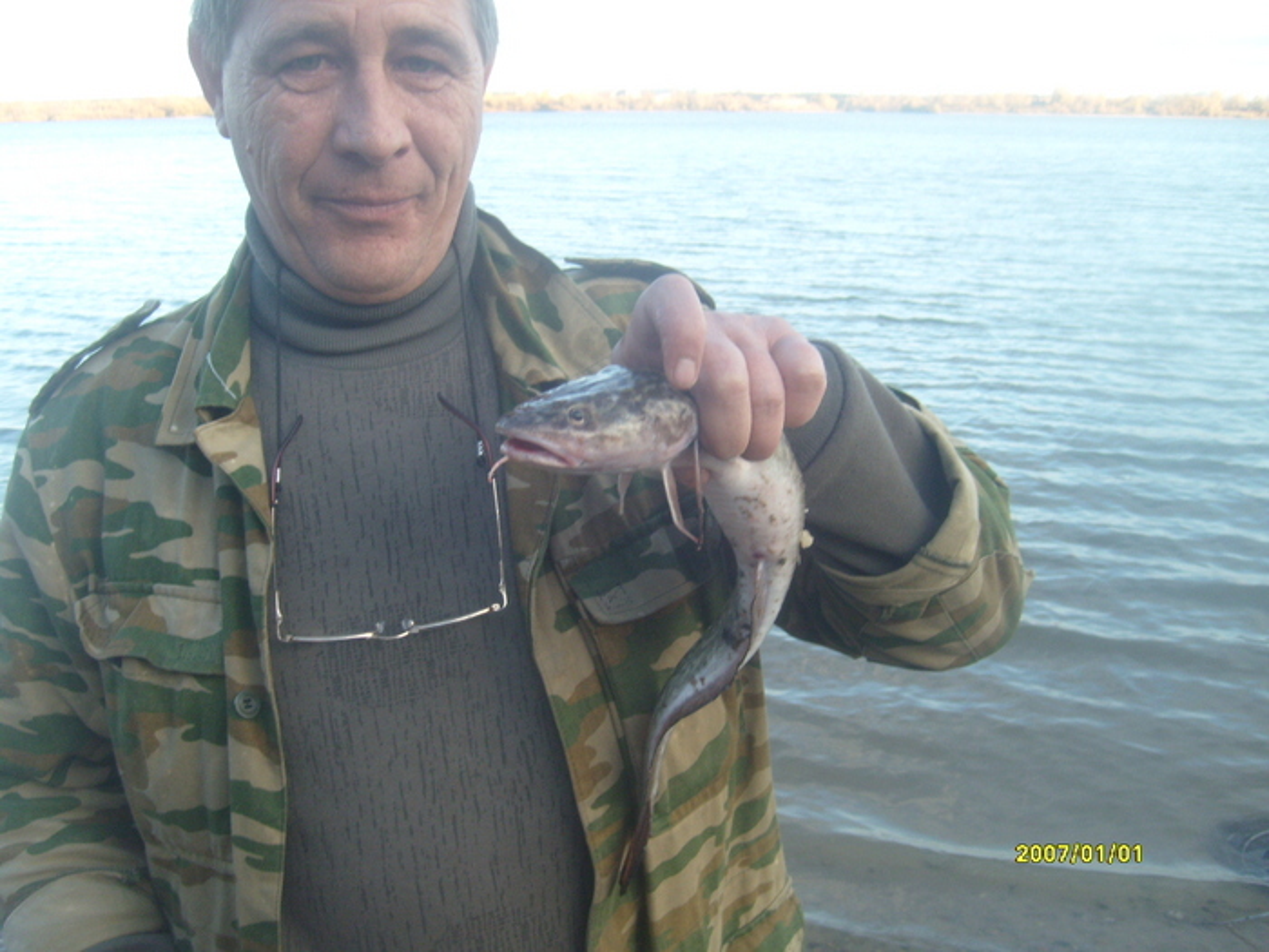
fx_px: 1283
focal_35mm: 35
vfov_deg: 40.7
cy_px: 476
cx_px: 634
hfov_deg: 52.6
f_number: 2.8
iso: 80
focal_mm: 5.8
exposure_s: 1/125
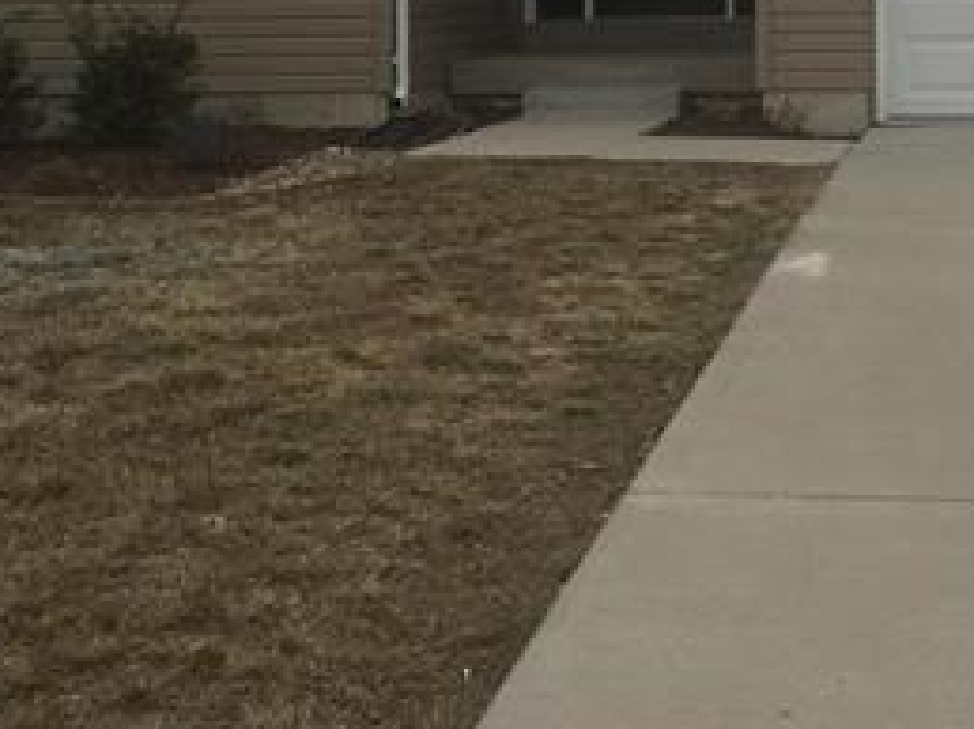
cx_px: 789
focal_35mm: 72
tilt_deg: +2.7
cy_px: -57
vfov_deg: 19.6
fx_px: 2024
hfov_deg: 26.5
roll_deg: +0.1
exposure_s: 1/628
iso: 32
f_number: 2.2
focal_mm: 4.15
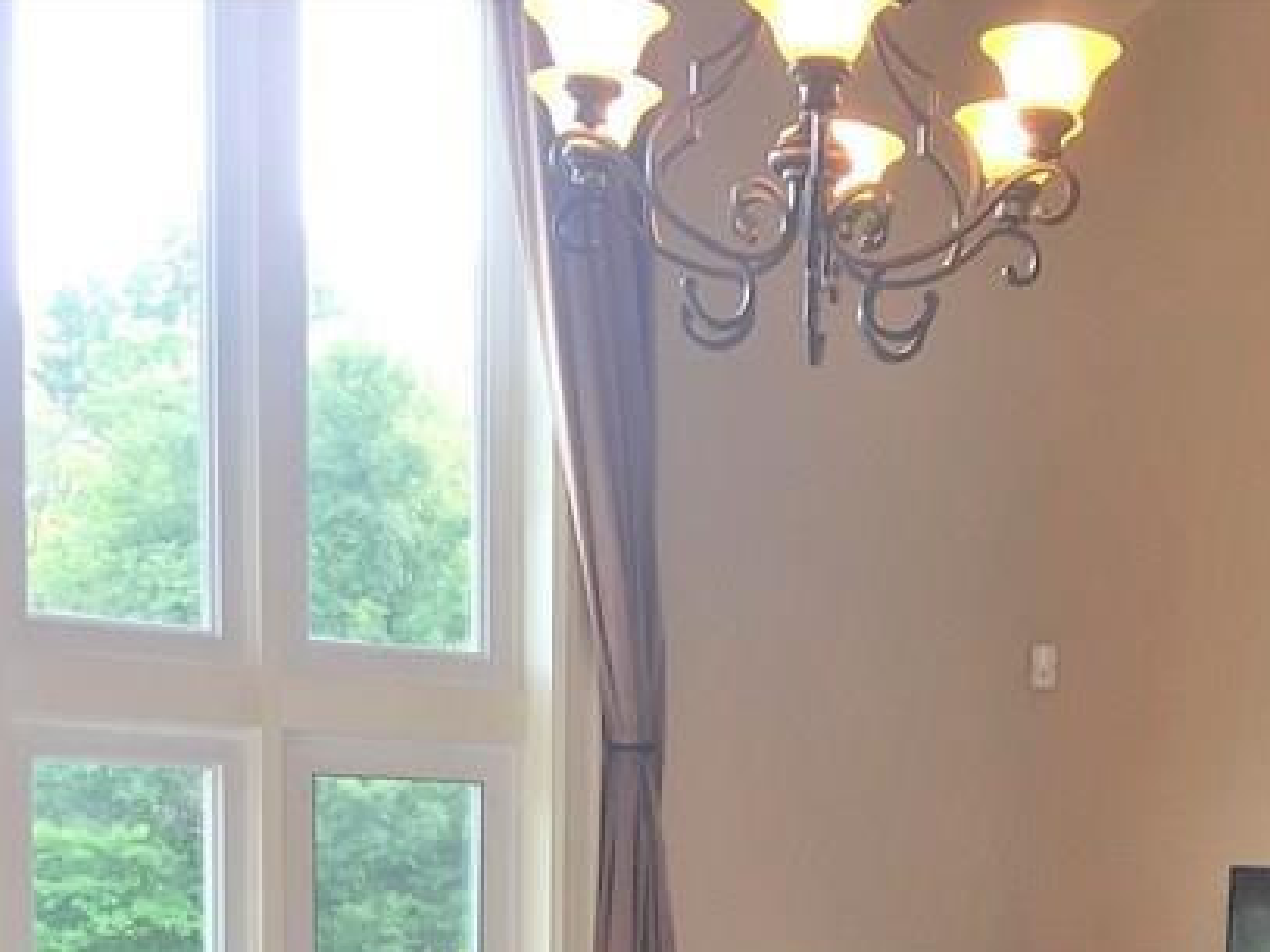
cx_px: 936
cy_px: 1189
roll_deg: -1.8
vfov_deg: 18.9
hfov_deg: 26.4
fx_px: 2677
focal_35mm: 73
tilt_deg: -5.3
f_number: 2.2
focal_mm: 4.15
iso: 40
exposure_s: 1/50
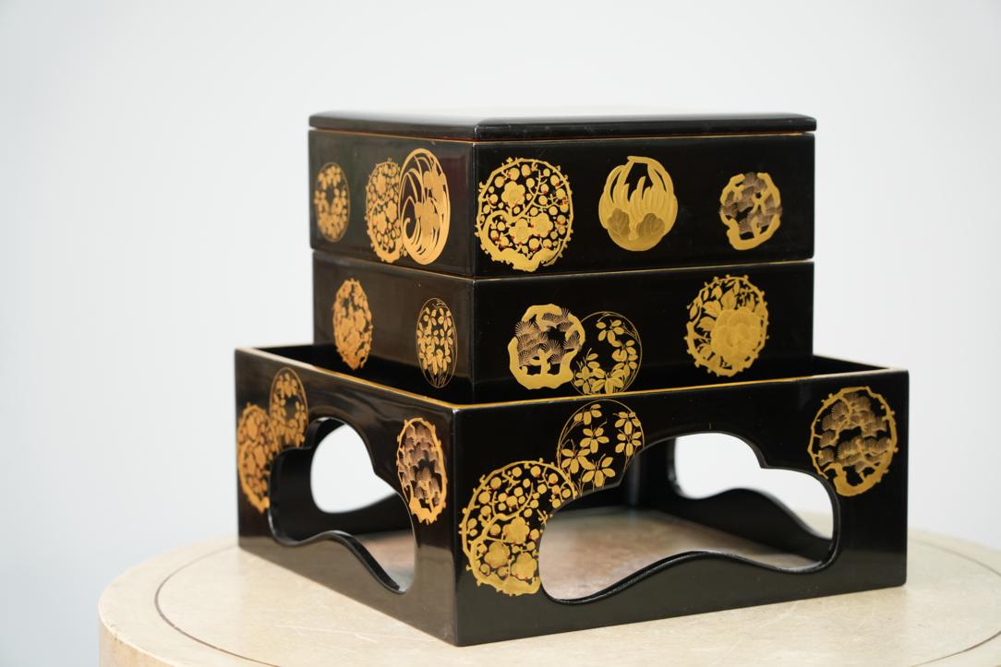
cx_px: 500
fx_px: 2391
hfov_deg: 23.6
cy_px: 334
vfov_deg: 15.9
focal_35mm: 86
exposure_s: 1/100
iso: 2000
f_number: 4
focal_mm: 86
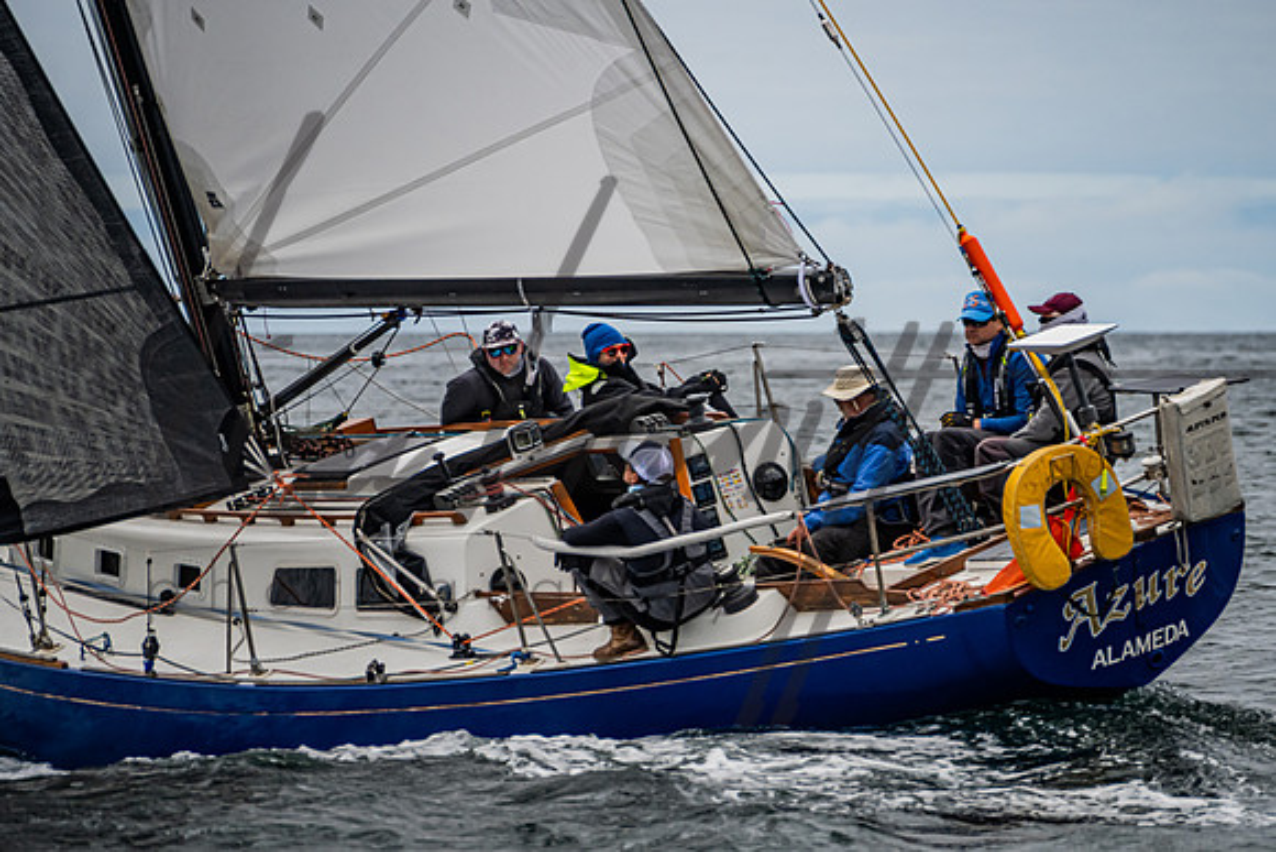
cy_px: 418
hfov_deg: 4.4
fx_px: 16742
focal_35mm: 472
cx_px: 730
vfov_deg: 2.9
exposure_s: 1/3200
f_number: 8
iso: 640
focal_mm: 400
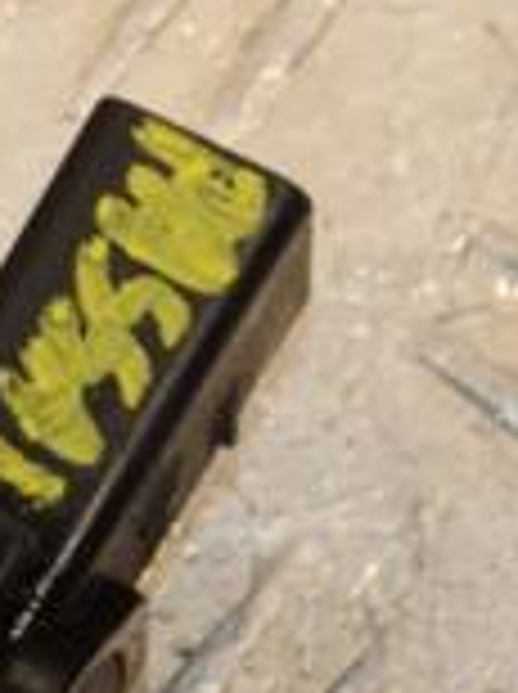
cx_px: -644
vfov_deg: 3.8
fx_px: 10344
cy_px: 558
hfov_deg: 2.8
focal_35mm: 517
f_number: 9
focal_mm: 92
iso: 800
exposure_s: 1/200
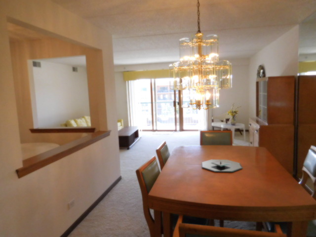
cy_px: 118
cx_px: 158
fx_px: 228
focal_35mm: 25
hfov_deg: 69.4
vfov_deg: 54.9
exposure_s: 1/250
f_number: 3.3
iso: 640
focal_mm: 4.5
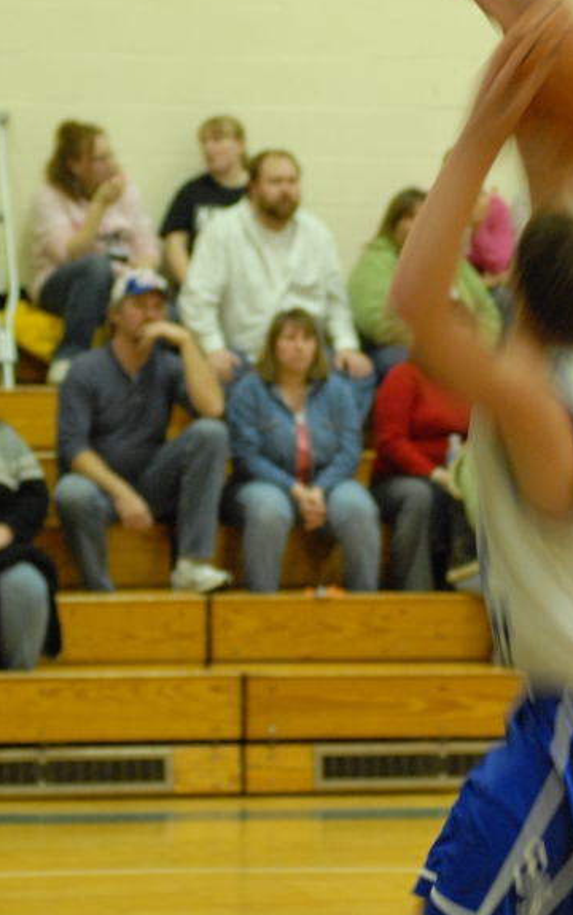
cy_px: 403
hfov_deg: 6.4
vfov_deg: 10.2
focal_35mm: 206
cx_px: 485
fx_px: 5141
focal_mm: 80
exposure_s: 1/50
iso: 1250
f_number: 3.5
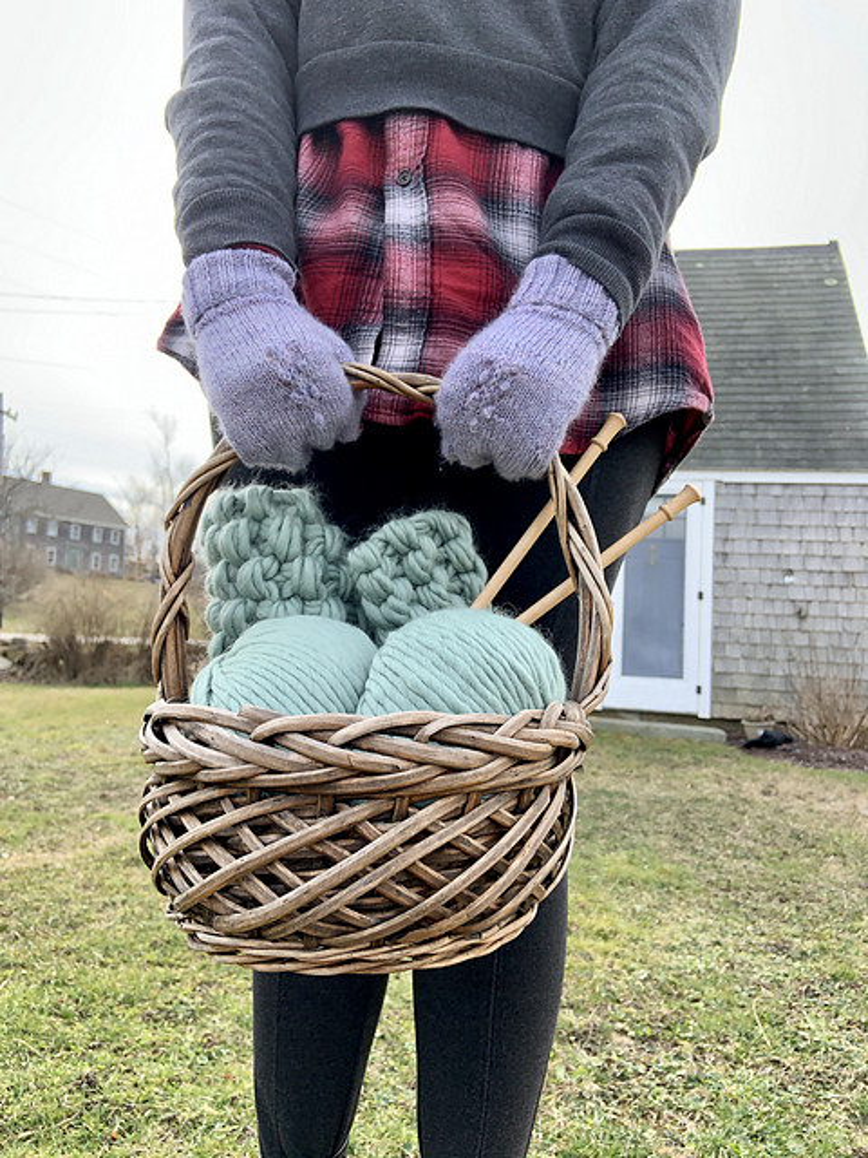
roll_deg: -2.5
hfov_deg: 53.1
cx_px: 434
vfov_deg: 67.3
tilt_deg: +7.3
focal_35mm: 26
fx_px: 869
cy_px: 579
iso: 25
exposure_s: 1/612
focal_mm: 4.25
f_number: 1.8
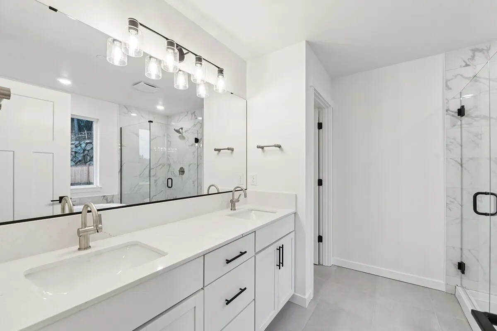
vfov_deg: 77.3
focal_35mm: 15
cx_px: 248
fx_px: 207
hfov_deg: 100.4
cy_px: 166
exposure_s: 1/30
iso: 500
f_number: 9
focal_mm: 10
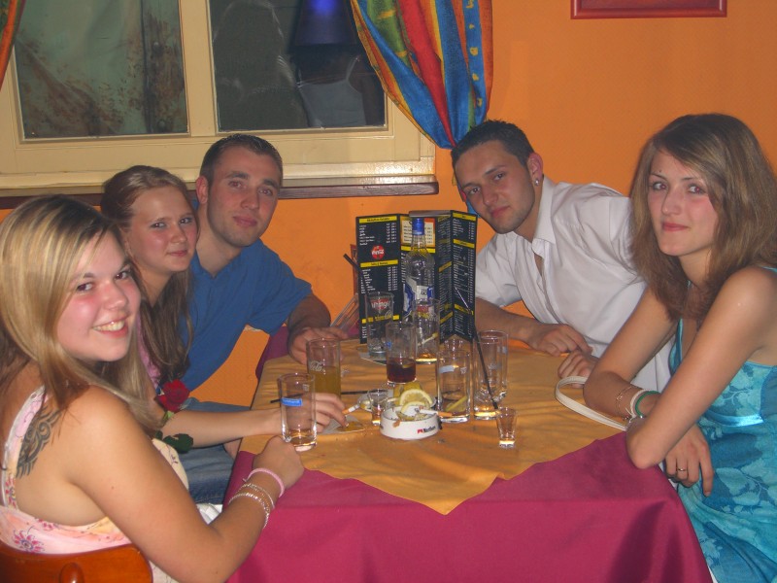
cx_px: 388
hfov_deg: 33.8
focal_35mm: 57
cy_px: 292
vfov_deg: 25.7
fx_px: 1279
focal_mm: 11.8
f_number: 3.6
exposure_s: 1/60
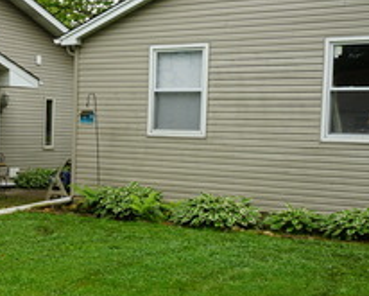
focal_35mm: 70
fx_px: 765
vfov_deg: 21.8
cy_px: 189
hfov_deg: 25.8
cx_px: 5
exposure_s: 1/80
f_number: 6.3
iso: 100
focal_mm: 16
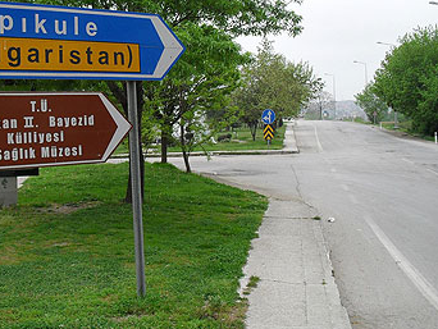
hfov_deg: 40.9
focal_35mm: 46
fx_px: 582
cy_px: 133
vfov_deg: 31.5
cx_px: 160
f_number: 3.2
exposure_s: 1/250
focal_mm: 6.3
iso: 100
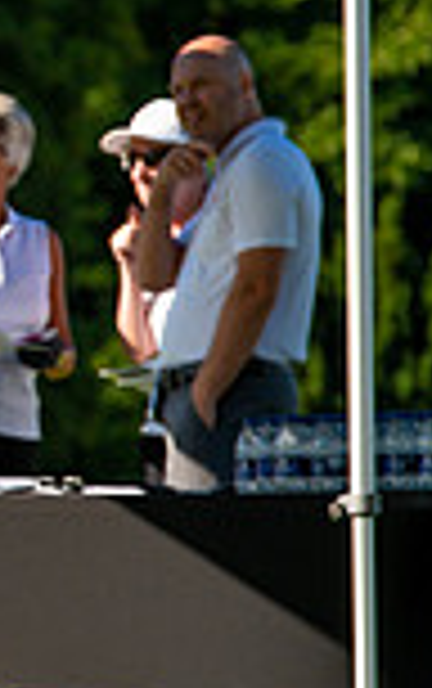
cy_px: 135
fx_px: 13018
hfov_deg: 1.9
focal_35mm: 693
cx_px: -796
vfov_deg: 3.0
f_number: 5.6
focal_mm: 180
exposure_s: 1/800
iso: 200
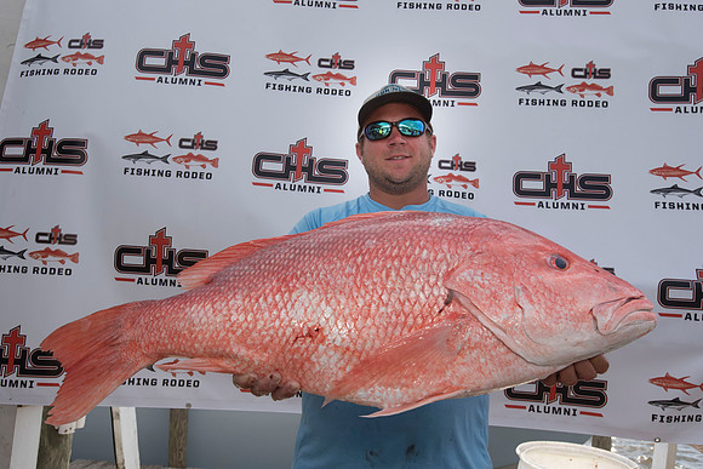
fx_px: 586
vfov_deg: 43.6
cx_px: 352
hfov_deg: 61.9
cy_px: 234
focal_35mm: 30
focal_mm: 30
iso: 250
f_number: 9
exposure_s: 1/500
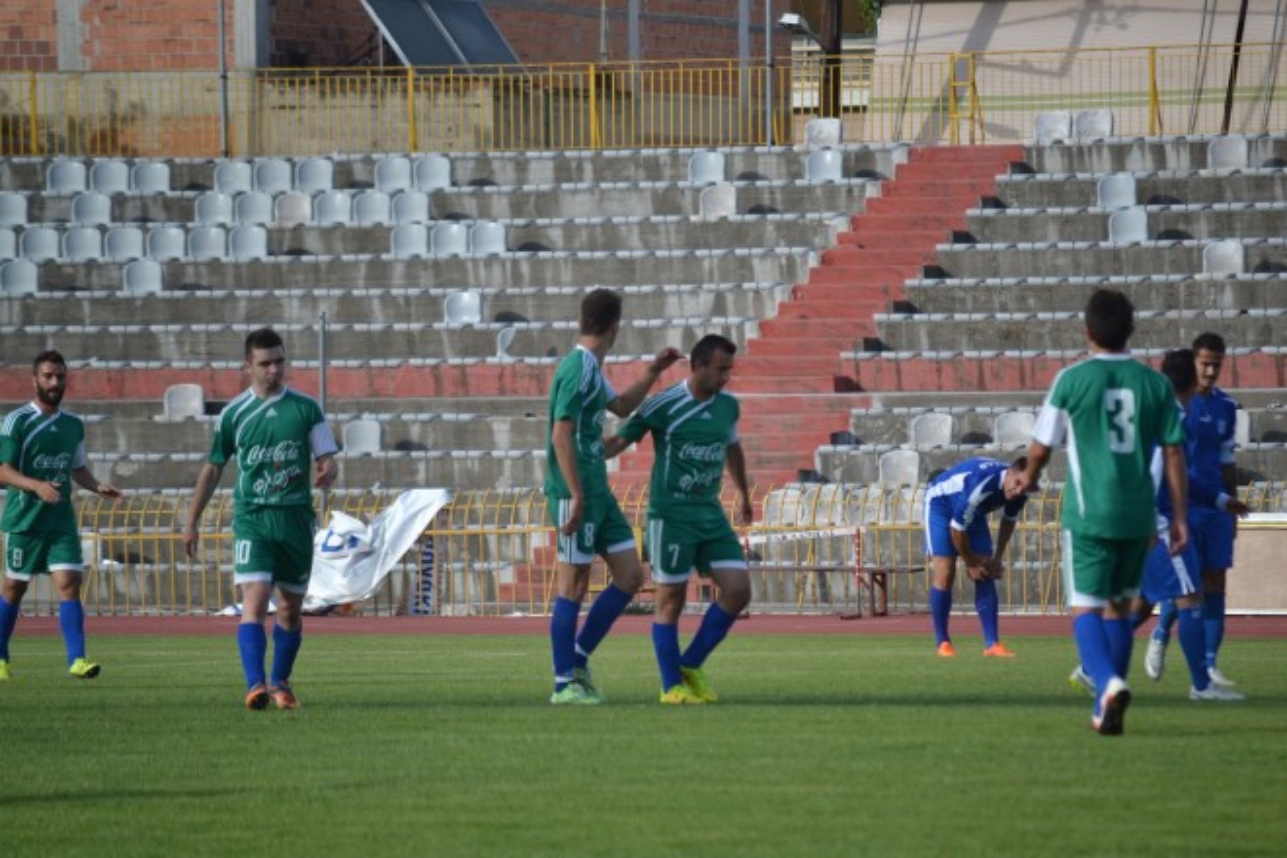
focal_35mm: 300
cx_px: 644
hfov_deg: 6.9
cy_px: 429
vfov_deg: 4.6
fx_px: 10724
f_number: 5.6
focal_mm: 200
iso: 400
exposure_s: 1/1250
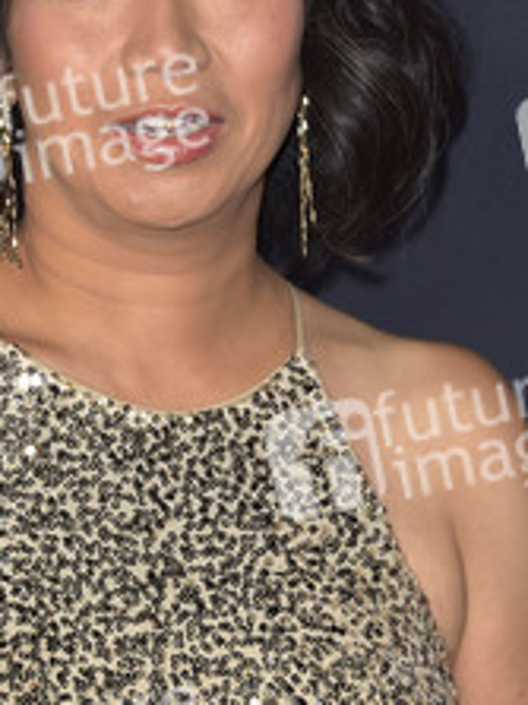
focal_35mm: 276
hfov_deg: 5.4
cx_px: 141
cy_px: 288
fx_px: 5619
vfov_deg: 7.2
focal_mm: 160
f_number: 6.3
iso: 500
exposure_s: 1/200
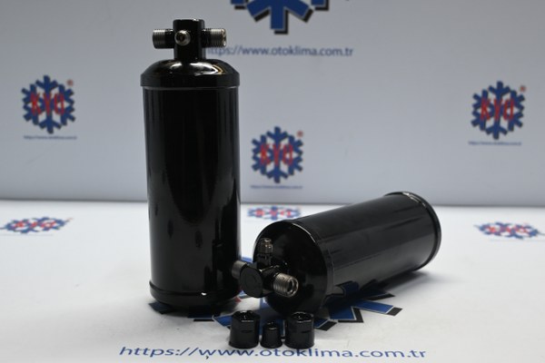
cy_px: 182
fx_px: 624
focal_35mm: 41
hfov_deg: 47.2
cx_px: 272
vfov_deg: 32.4
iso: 450
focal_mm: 27.5
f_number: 4.5
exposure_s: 1/40
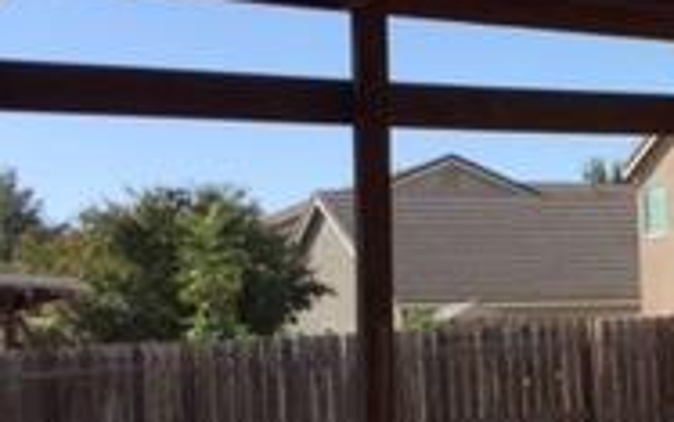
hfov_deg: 18.1
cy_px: 390
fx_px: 1929
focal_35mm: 105
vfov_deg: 12.4
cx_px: 944
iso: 32
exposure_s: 1/1799
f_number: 2.2
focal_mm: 4.15
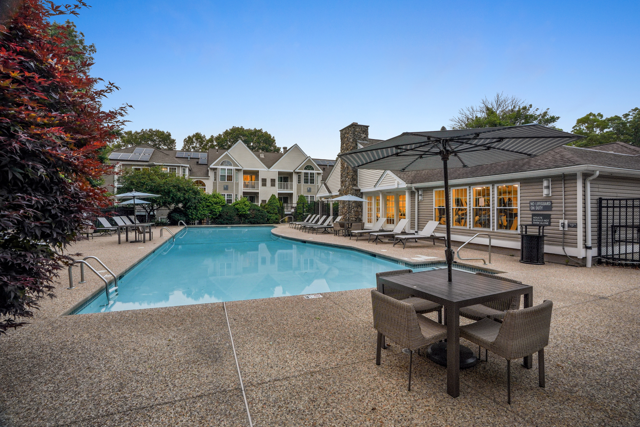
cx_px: 320
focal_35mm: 16
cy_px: 214
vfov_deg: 73.7
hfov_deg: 96.7
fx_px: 284
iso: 100
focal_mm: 16
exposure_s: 1/2
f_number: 11
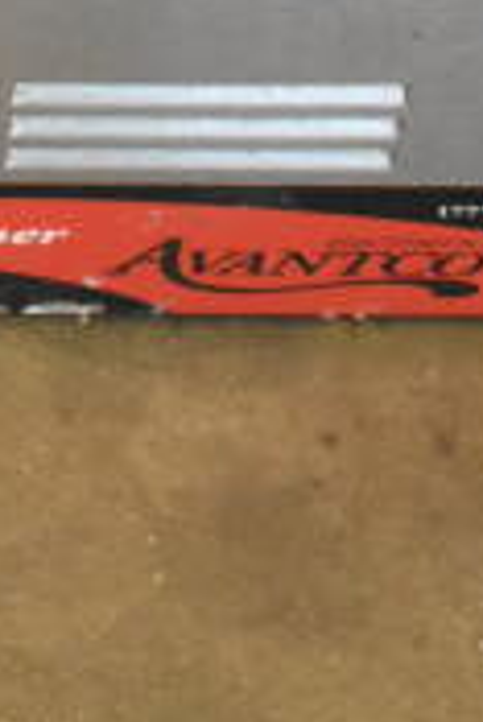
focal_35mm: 212
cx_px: -244
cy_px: -875
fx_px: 4250
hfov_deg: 6.4
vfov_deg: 9.0
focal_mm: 27
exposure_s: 1/40
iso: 2800
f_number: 4
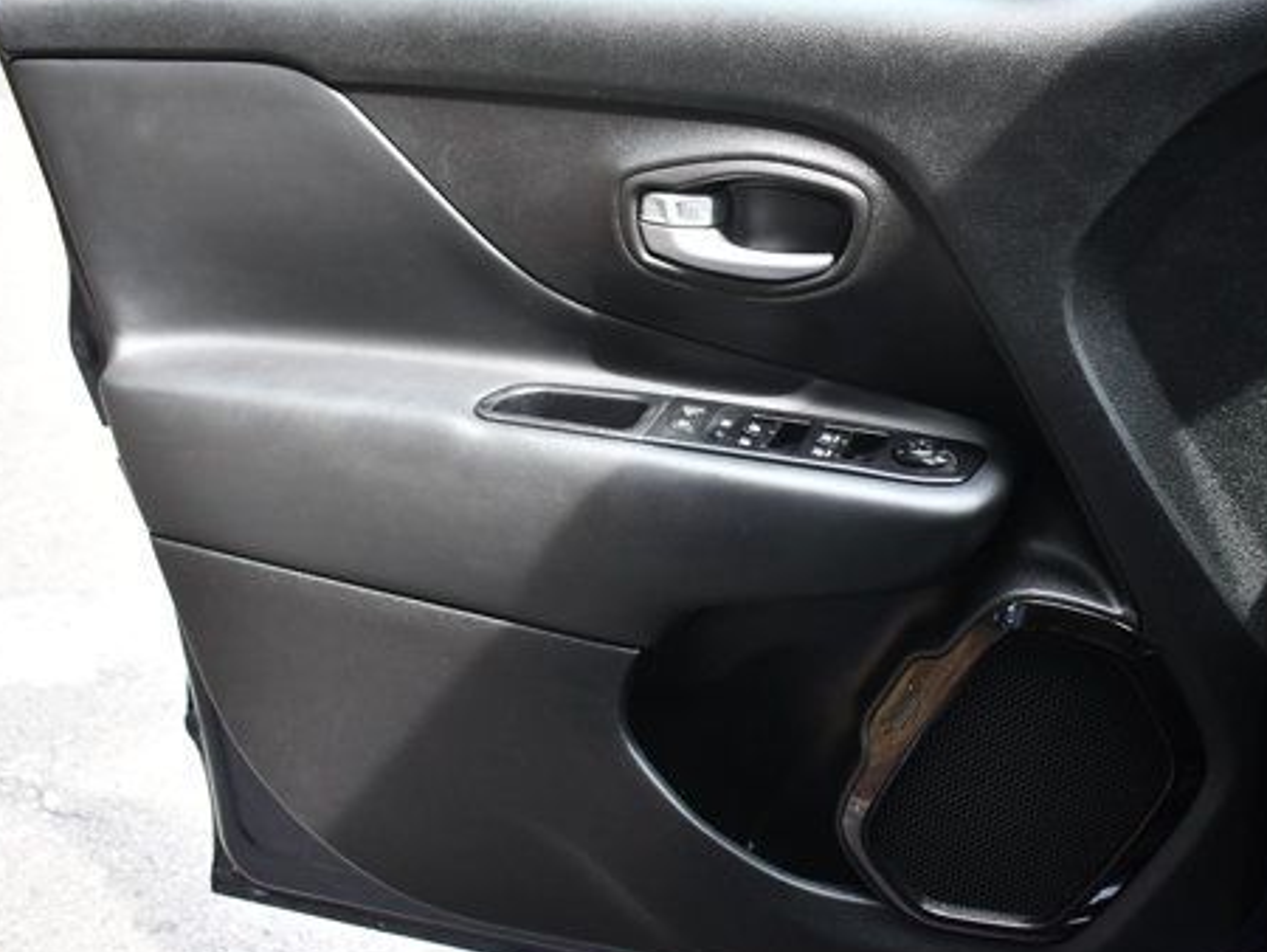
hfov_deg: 45.5
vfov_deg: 35.2
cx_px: 769
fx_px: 1501
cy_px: 466
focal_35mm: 41
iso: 800
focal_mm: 20
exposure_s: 1/250
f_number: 3.8
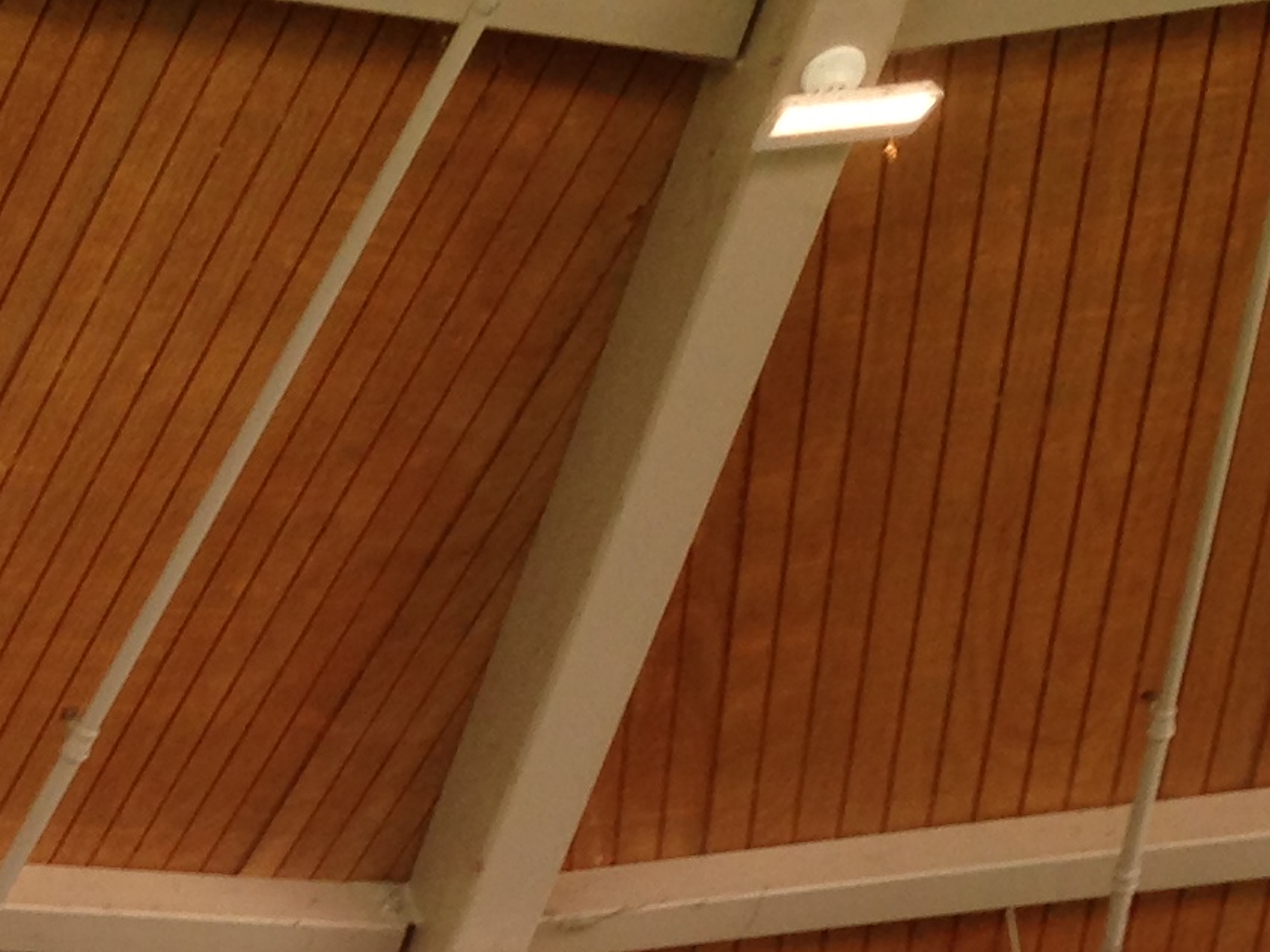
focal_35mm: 126
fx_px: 4622
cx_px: -725
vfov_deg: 11.2
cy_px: 1507
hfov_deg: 14.4
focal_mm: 4.13
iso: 50
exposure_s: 1/30
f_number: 2.4
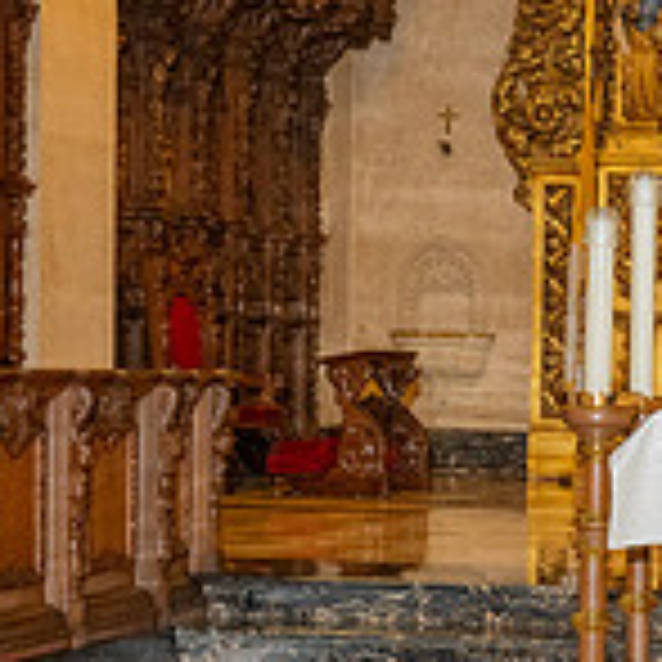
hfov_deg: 14.1
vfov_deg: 15.6
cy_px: 511
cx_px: 1144
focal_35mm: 111
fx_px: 2402
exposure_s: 1/200
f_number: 6.3
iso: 2000
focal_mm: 33
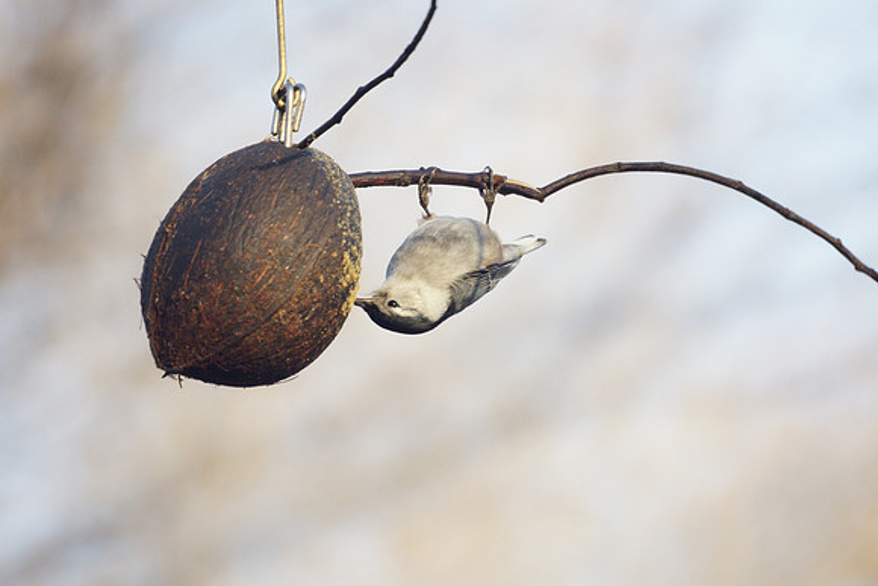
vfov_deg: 1.8
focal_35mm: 750
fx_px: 18295
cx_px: 439
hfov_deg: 2.7
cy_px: 293
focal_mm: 500
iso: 800
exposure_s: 1/250
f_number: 8
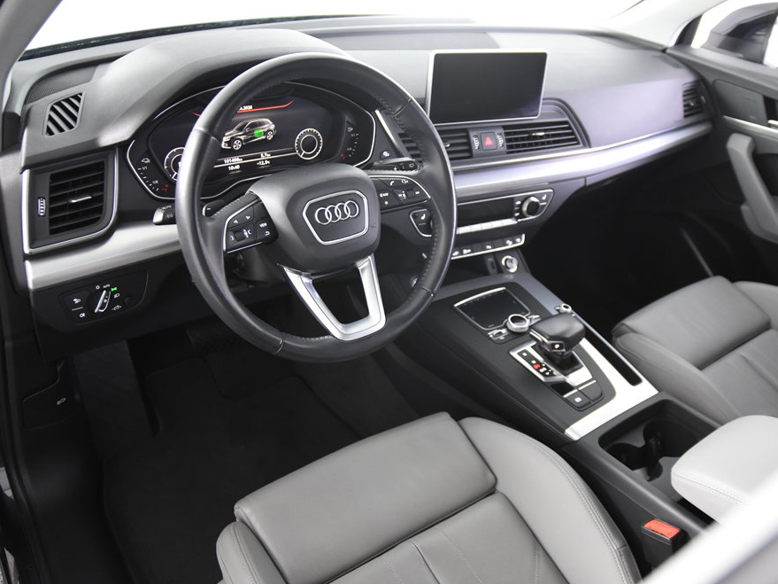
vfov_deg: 48.9
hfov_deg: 62.4
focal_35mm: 29
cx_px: 409
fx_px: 642
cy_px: 287
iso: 1800
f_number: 2.8
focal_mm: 17
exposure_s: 1/25
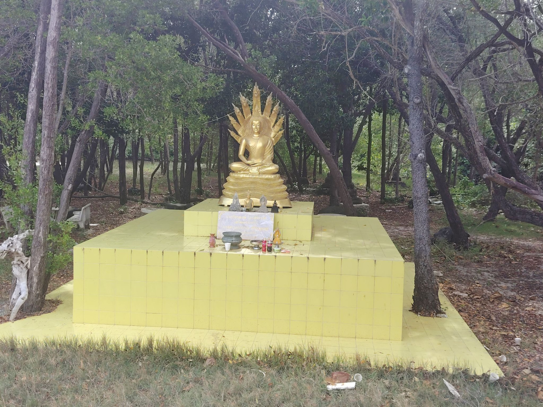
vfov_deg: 35.1
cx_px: 272
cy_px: 204
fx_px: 643
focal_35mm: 41
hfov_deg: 45.8
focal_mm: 5.25
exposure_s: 1/900
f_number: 1.75
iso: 444
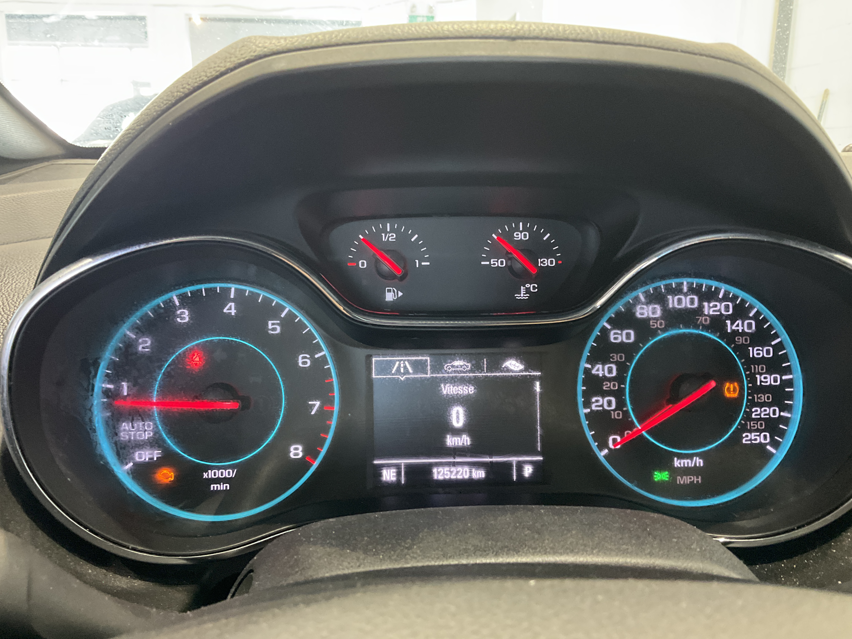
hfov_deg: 61.7
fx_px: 714
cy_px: 320
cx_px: 426
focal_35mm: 29
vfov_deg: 48.2
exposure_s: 1/27
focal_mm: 3
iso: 320
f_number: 1.8
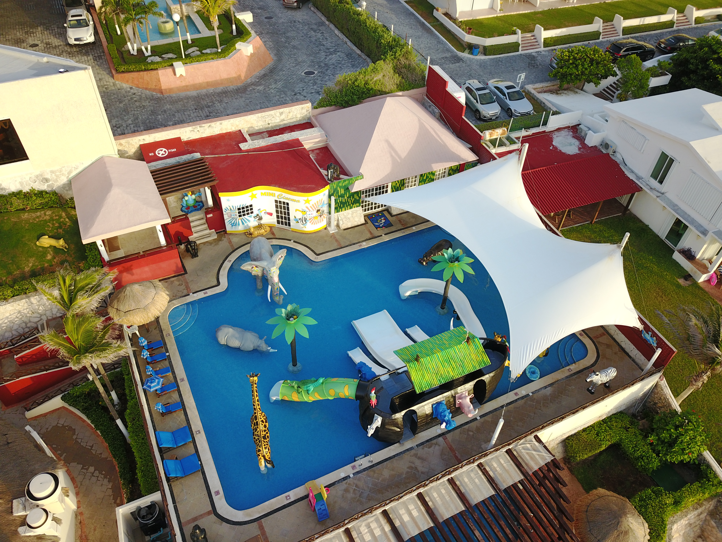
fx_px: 542
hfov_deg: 67.3
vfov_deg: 53.1
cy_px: 271
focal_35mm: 26
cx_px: 361
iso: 100
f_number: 2.2
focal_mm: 4.73
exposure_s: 1/263
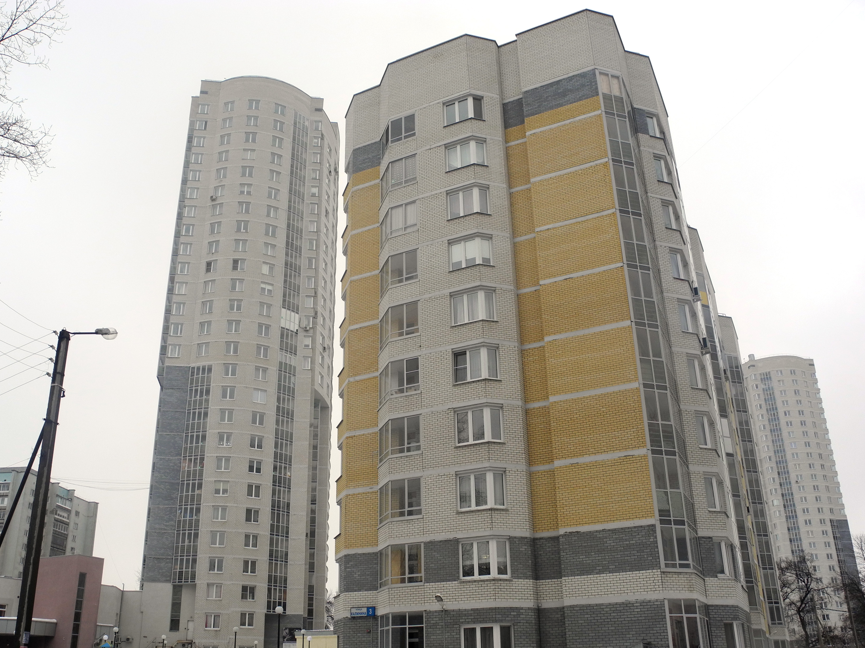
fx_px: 775
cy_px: 357
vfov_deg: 45.4
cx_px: 398
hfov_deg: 58.3
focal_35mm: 31
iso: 100
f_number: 4
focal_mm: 6
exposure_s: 1/154
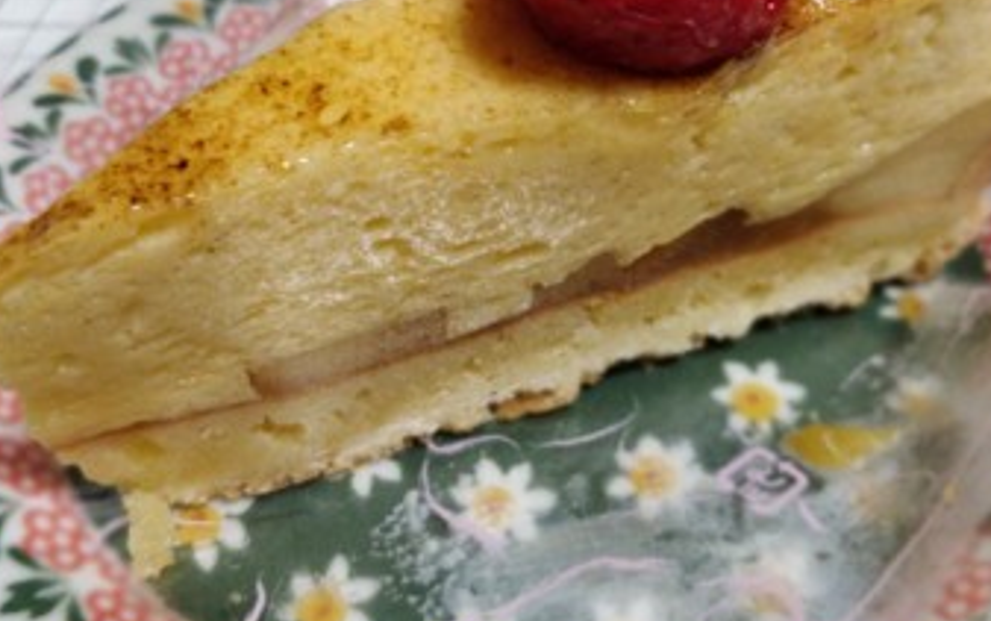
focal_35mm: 34
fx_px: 919
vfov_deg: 36.6
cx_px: 476
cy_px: 168
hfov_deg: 56.7
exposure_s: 1/50
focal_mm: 4.1
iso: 640
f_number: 1.7
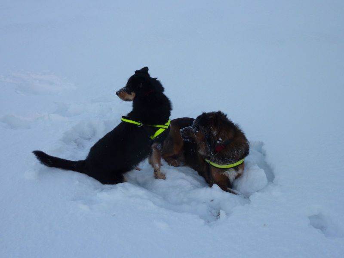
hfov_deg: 44.8
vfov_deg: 34.3
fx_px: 417
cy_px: 129
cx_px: 172
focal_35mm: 42
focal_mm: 6.9
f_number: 3.7
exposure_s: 1/100
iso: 80
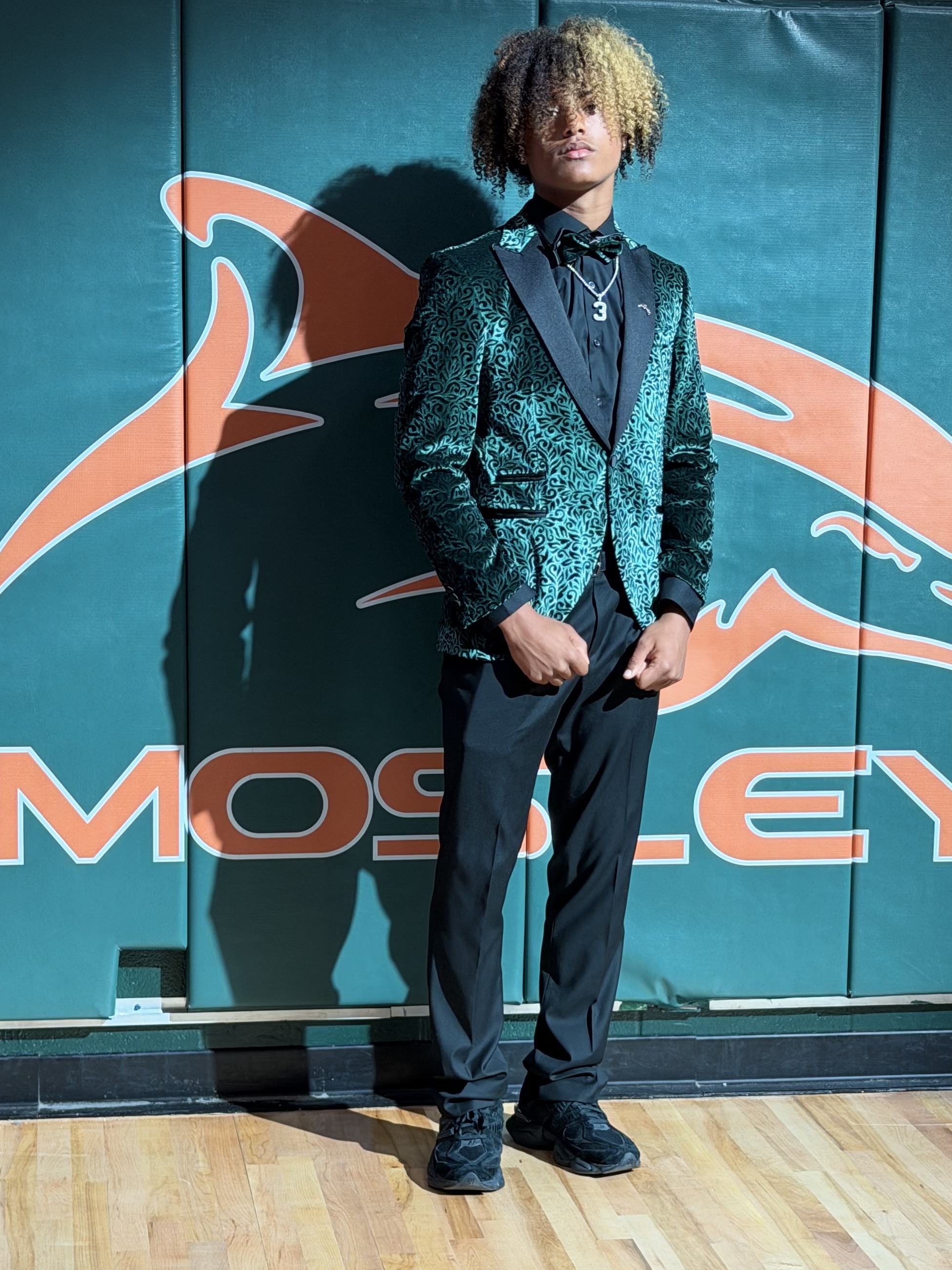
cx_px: 503
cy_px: 754
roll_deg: -2.6
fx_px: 2713
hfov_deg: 19.9
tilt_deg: -8.0
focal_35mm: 74
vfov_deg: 26.3
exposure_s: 1/77
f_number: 1.78
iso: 100
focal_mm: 6.76
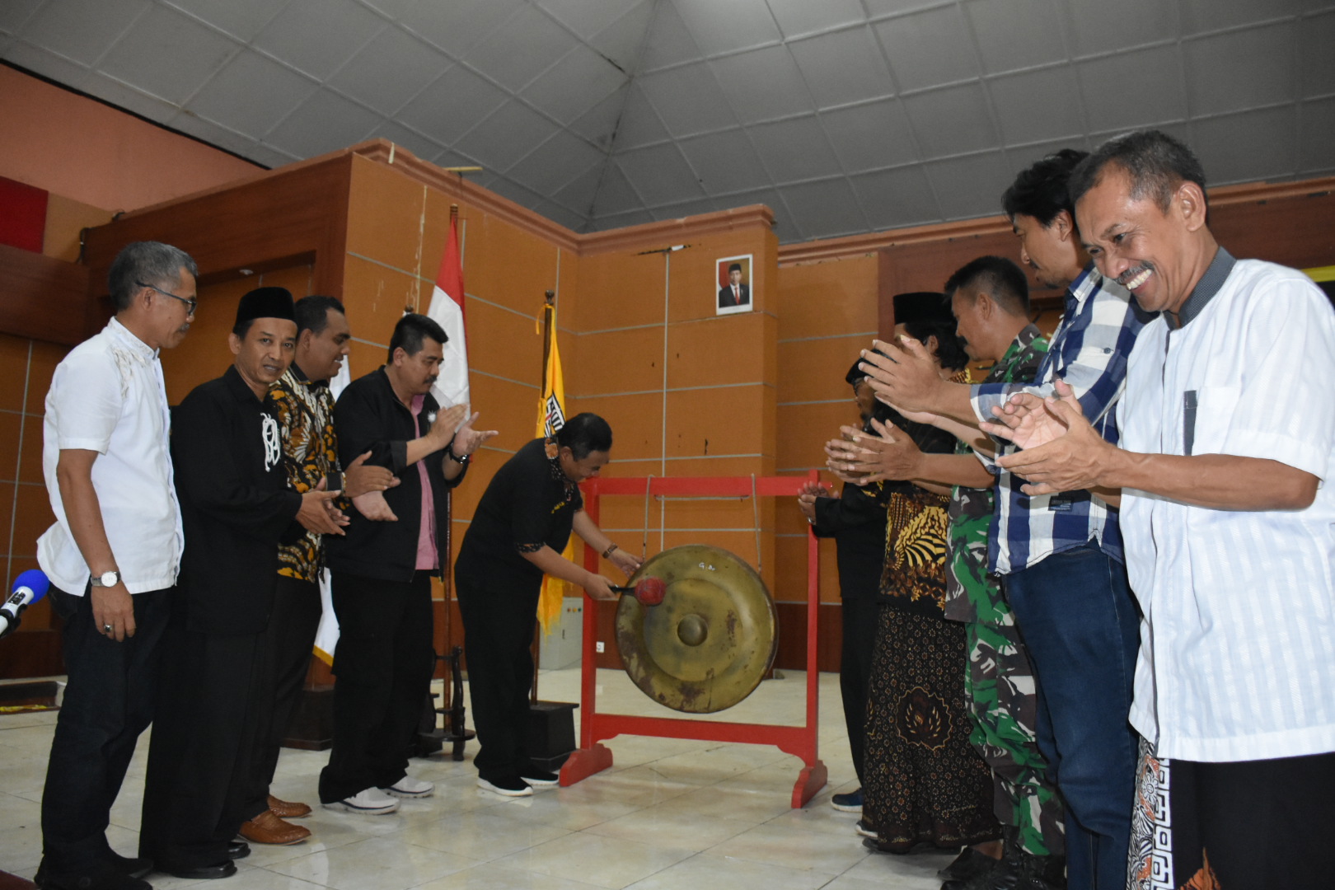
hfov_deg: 67.4
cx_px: 668
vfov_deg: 47.9
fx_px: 1001
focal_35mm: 27
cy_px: 445
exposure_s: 1/60
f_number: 3.5
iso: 3200
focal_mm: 18
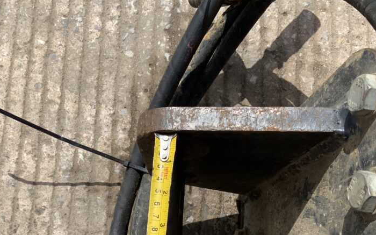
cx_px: 164
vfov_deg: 27.7
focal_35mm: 45
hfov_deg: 44.3
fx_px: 461
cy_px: 204
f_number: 1.8
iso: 20
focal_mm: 3
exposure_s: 1/2227
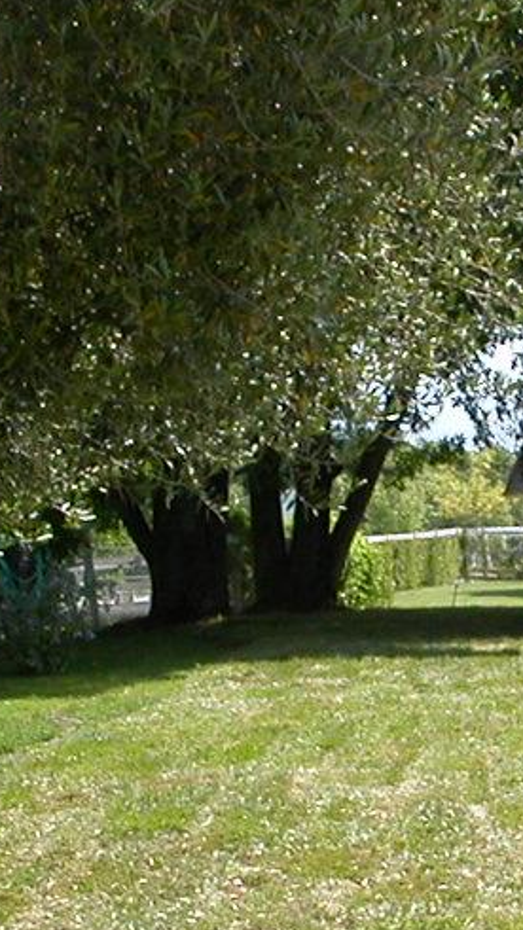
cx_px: 457
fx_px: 2590
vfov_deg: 20.2
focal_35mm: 105
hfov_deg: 11.5
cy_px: 678
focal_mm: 5.6
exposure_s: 1/353
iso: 100
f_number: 4.5
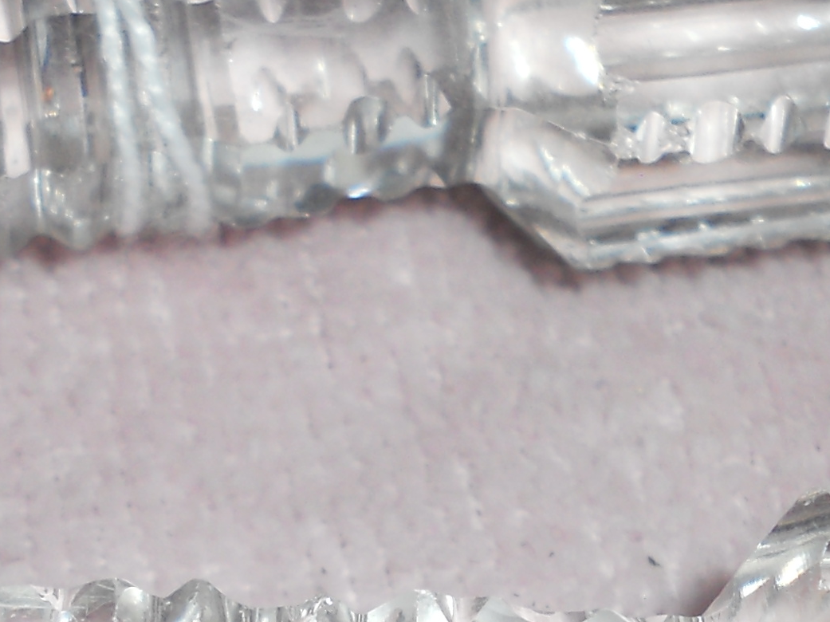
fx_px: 2948
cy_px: 637
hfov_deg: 16.0
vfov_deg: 11.9
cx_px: 214
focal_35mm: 123
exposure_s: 1/25
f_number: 8.8
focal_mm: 5.8
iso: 80
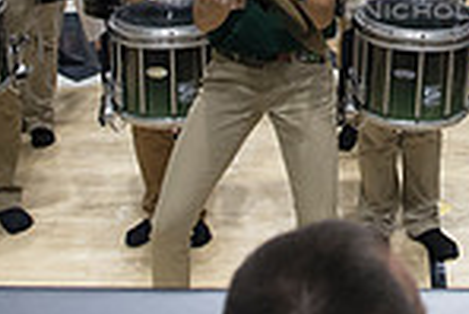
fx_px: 1226
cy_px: -132
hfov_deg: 20.9
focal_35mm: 94
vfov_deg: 13.8
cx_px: 472
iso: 2000
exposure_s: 1/1000
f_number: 2.8
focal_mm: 24
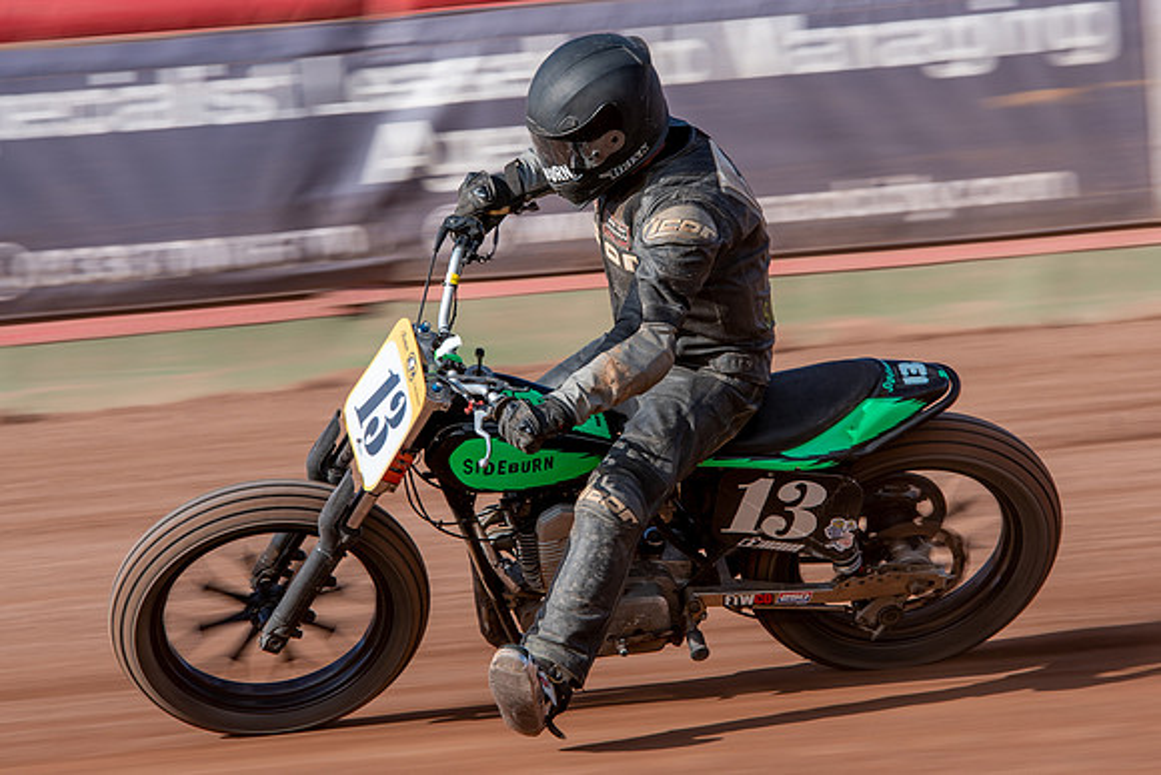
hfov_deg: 6.7
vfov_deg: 4.5
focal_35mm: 306
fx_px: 9886
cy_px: 332
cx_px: 602
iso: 100
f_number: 8
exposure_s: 1/160
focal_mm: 200
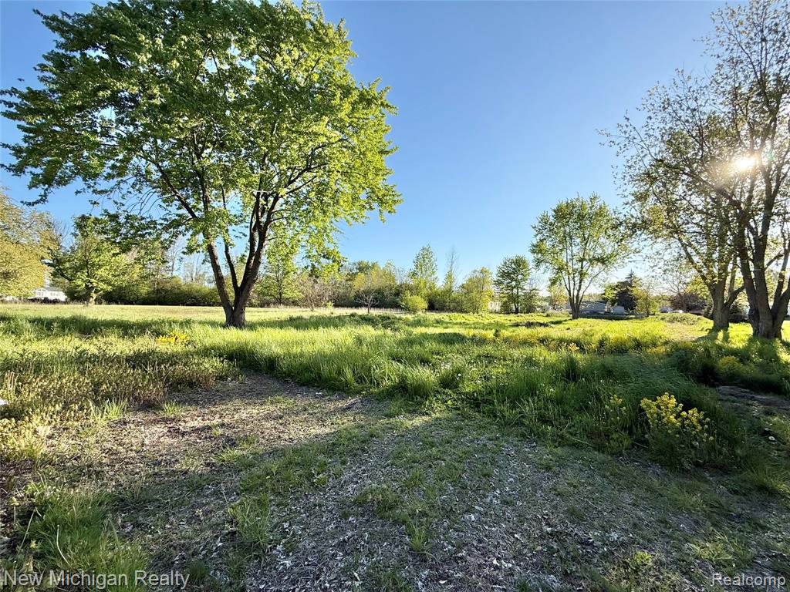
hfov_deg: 102.1
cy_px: 296
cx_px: 395
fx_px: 320
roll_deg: -1.5
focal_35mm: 14
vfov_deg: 85.7
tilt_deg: +2.0
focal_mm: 2.22
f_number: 2.2
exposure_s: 1/1259
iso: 50
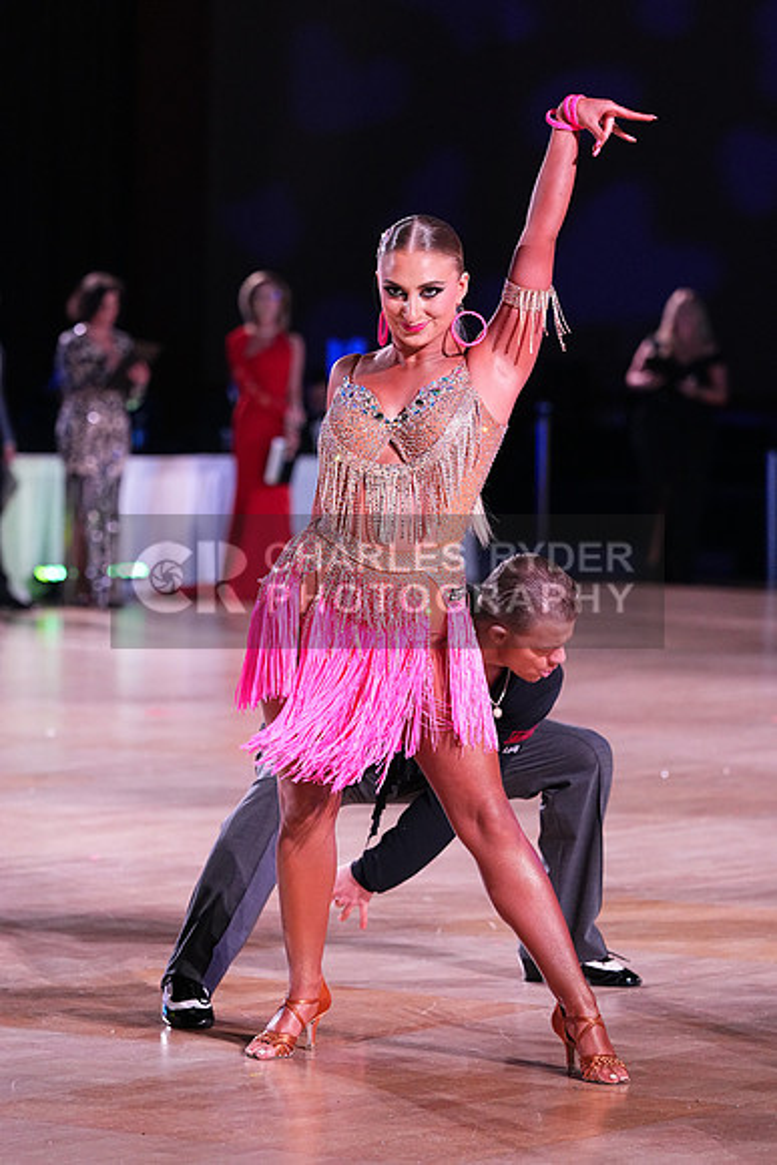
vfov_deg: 12.7
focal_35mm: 162
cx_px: 388
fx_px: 5241
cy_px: 582
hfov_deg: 8.5
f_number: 4.5
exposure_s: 1/320
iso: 5000
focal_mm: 162
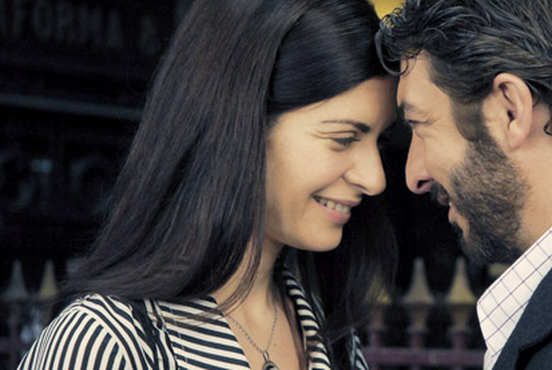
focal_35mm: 135
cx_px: 394
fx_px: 2074
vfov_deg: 10.2
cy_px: 190
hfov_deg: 15.1
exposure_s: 1/100
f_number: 5
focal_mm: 62
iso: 640
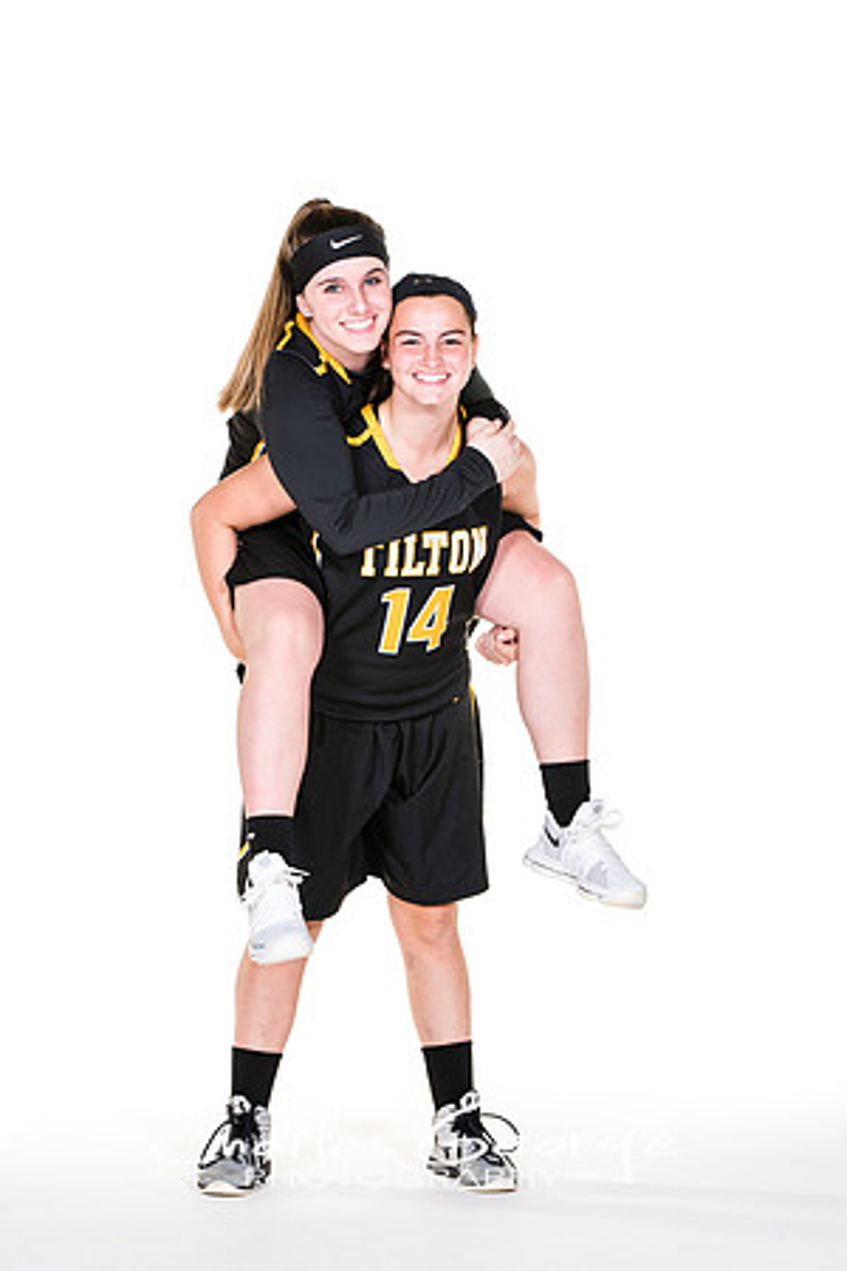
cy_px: 636
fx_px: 5029
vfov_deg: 14.4
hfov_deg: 9.6
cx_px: 424
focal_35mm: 142
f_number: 6.3
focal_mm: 95
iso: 200
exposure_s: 1/160
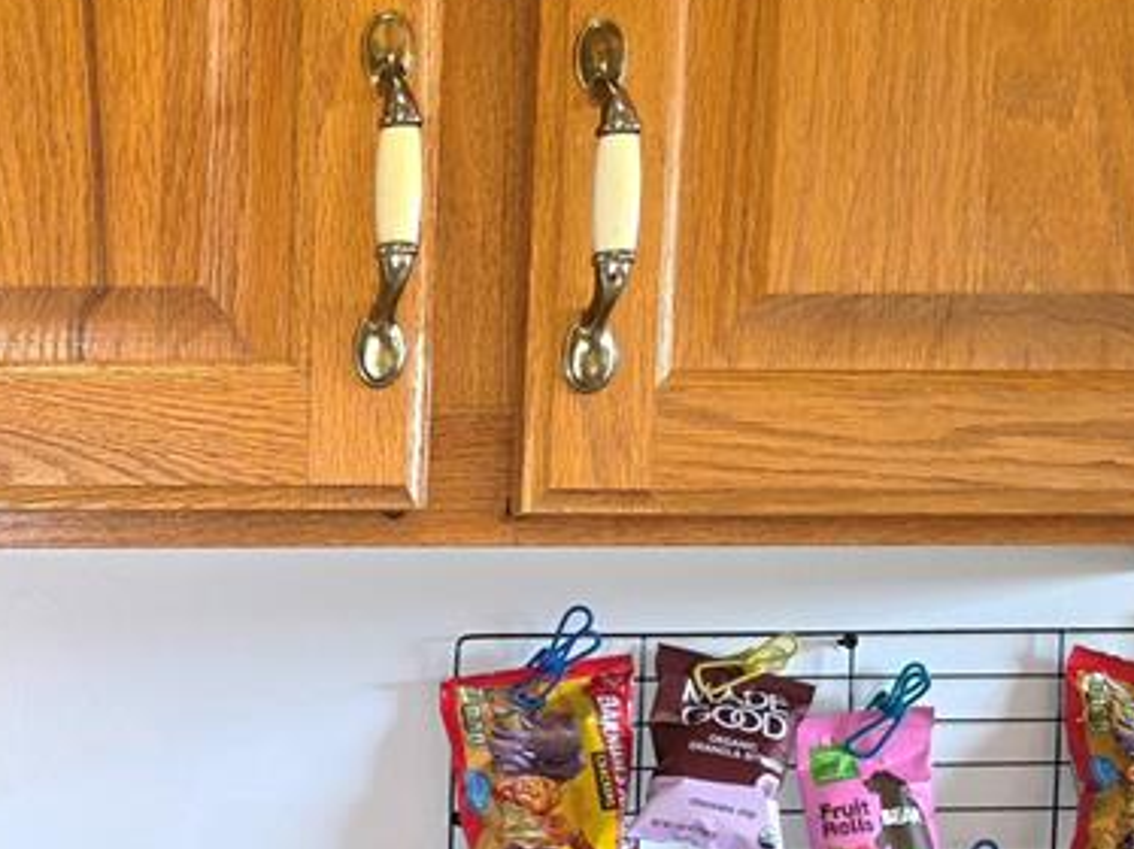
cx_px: -88
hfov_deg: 28.2
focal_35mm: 63
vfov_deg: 22.5
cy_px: 826
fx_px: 2063
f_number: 1.7
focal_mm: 6.3
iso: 100
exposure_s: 1/60.2
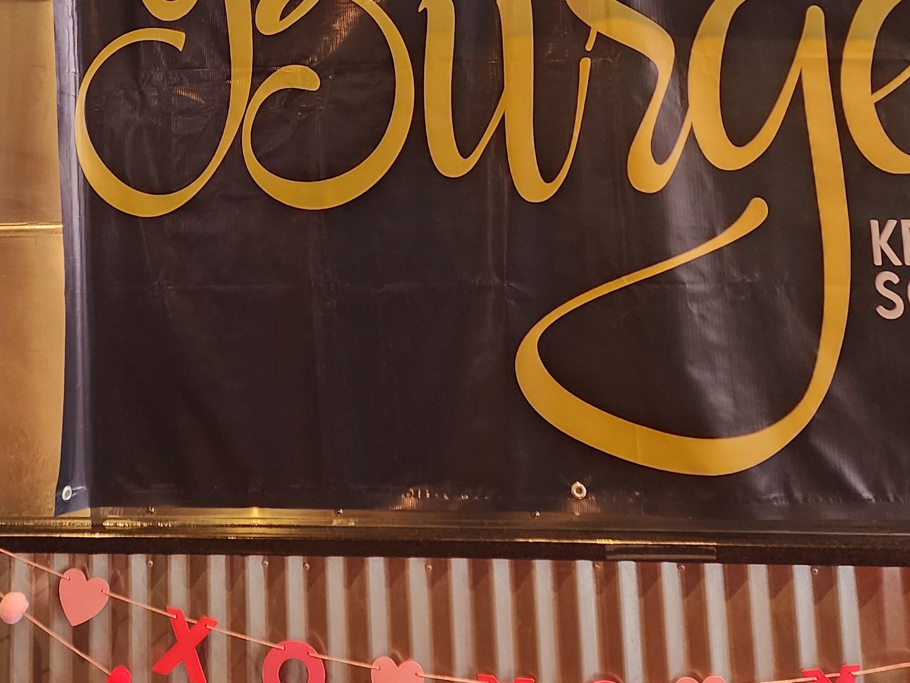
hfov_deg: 35.5
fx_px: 1393
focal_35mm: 53
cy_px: -89
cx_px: 242
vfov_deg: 25.3
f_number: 1.8
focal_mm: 6.4
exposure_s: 1/40
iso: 320
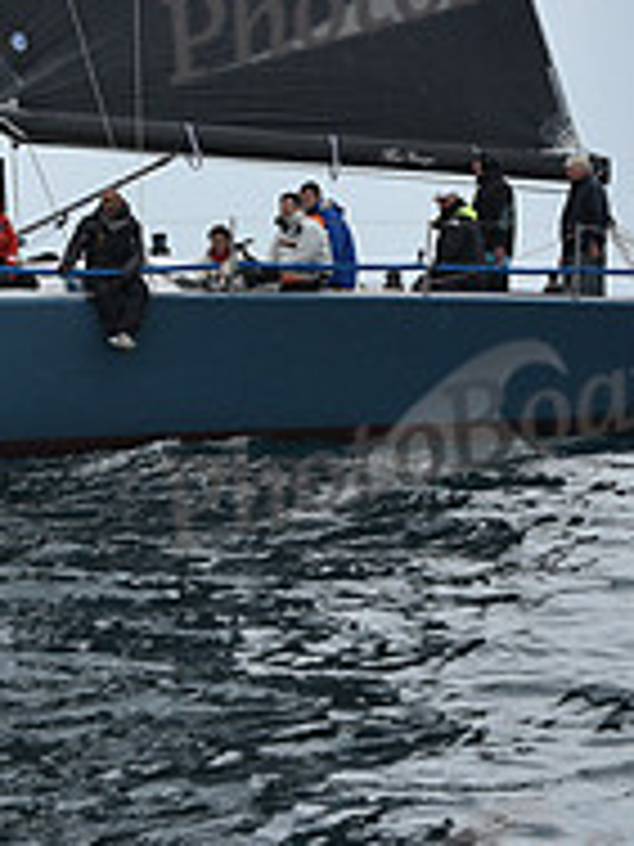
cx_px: -67
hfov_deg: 7.1
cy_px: 263
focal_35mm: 208
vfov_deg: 9.5
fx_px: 5079
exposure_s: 1/800
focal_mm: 70
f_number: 8
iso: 250
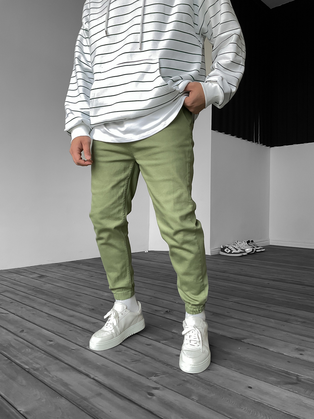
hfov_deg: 48.2
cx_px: 157
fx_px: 351
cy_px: 210
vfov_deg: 61.7
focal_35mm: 29
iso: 64
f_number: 1.8
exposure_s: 1/70
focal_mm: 3
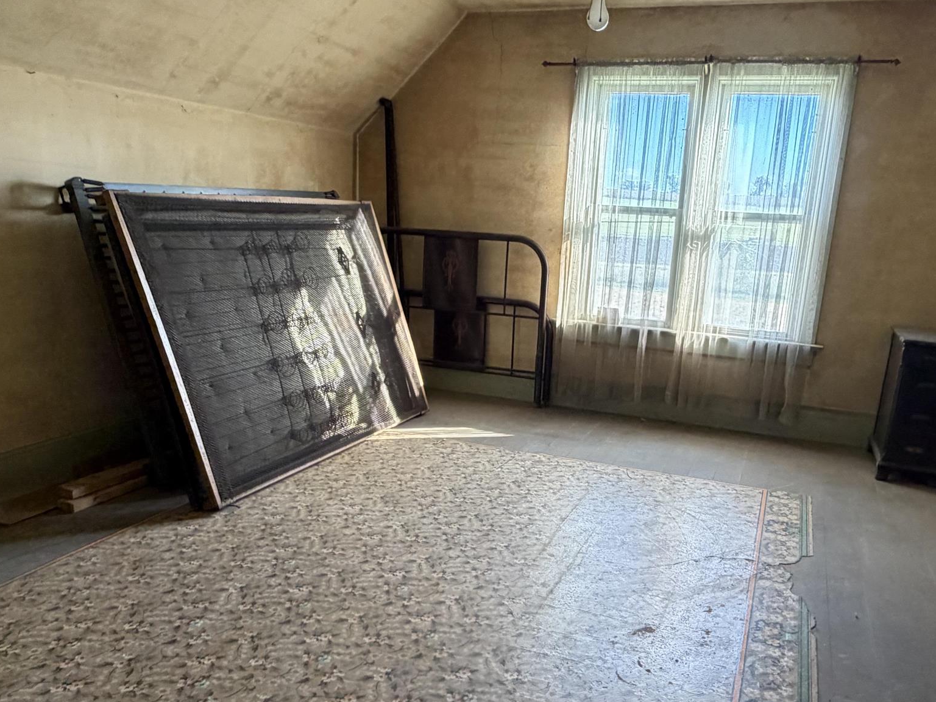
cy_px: 425
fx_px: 757
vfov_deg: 49.4
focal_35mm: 28
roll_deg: -2.0
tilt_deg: -15.5
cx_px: 539
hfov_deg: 63.1
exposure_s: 1/74
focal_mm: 2.22
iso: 320
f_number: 2.2
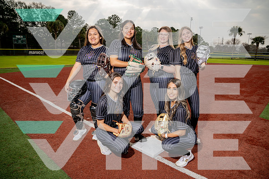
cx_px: 134
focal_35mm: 24
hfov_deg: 73.7
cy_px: 90
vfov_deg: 53.2
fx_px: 179
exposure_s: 1/250
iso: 100
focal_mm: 24
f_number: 8
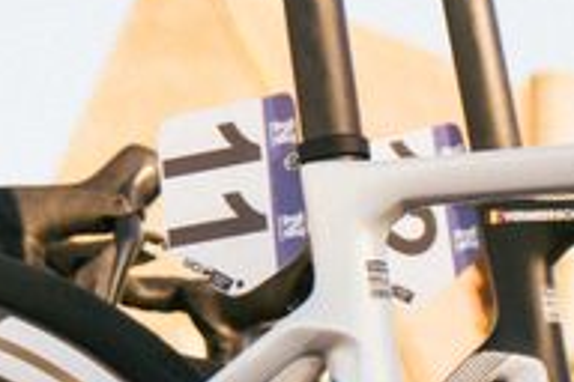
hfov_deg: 6.3
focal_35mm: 325
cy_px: 624
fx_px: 5182
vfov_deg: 4.2
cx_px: 858
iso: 100
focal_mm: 52
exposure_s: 1/320
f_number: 5
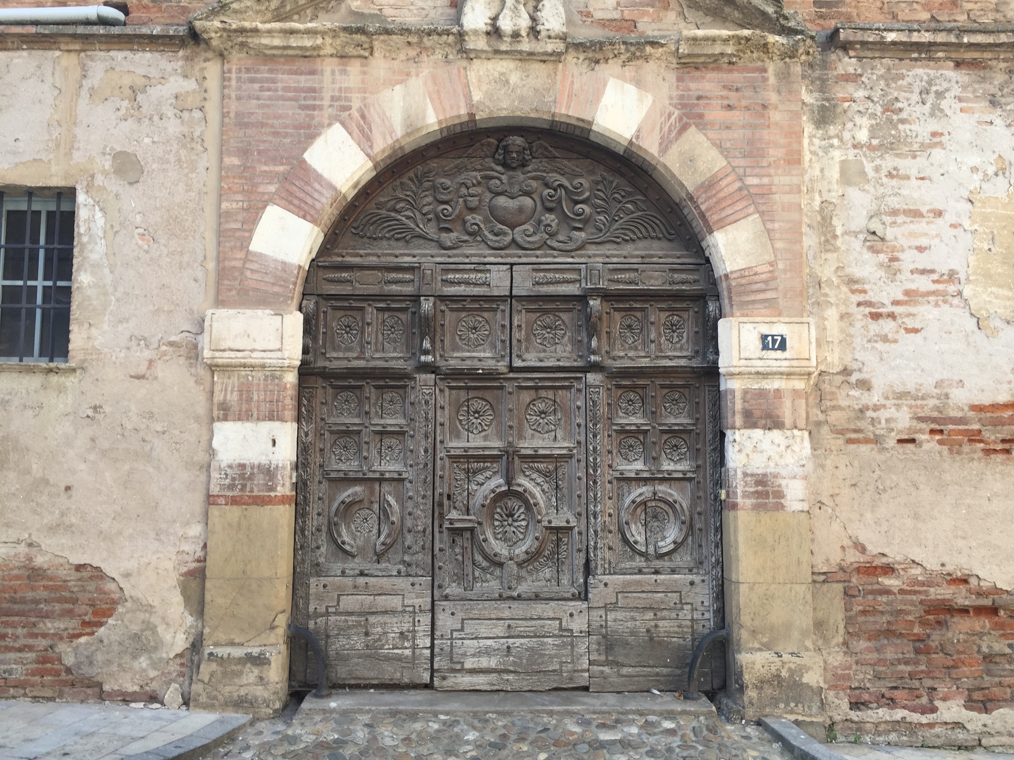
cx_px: 507
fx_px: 849
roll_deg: -1.0
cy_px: 380
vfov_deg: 48.2
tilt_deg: +6.3
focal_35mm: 29
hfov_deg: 61.7
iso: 32
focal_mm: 4.15
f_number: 2.2
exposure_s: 1/295
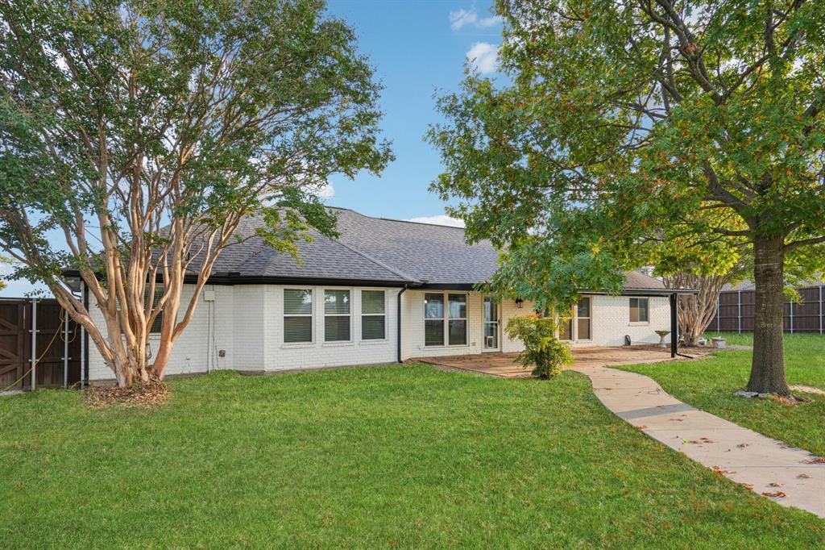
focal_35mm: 20
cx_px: 412
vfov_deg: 61.9
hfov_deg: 84.0
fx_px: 458
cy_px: 275
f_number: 8
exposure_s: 1/40
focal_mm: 20
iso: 100
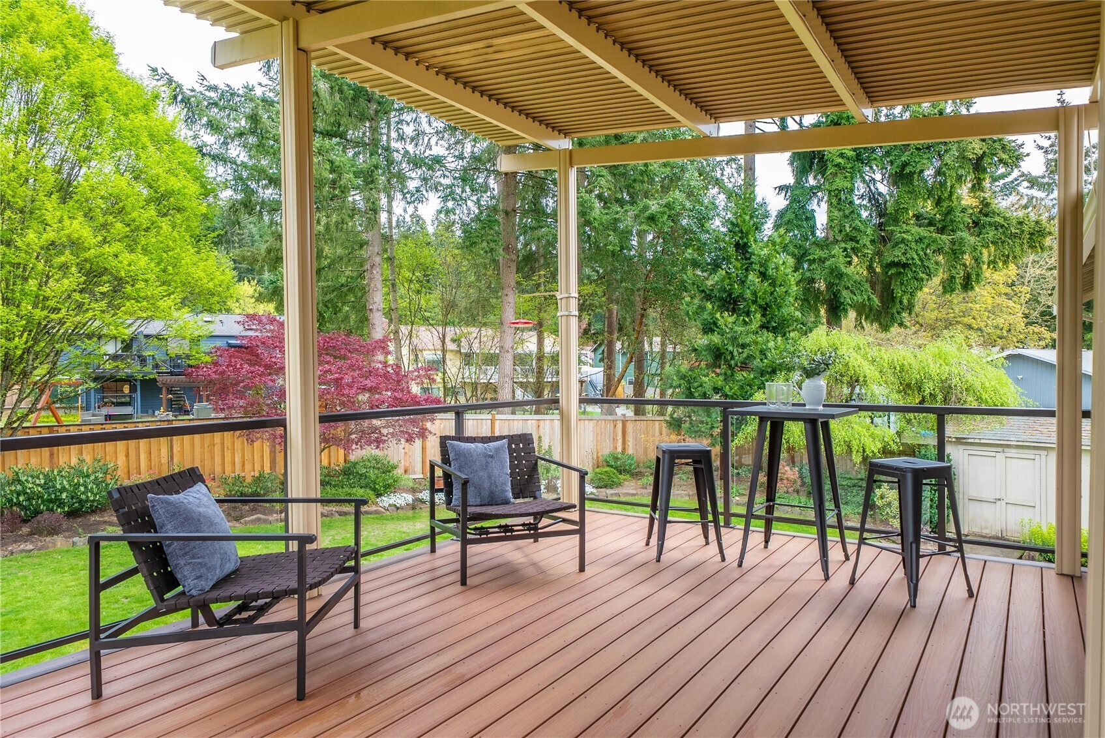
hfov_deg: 76.1
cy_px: 369
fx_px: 706
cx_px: 552
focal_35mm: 23
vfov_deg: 55.2
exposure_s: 1/30
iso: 100
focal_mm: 23
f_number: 7.1
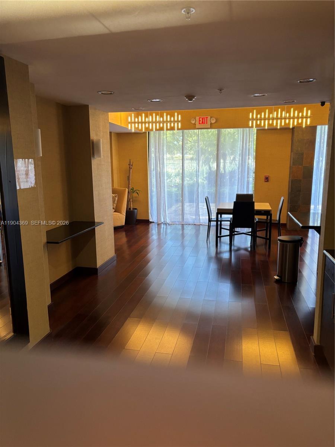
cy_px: 224
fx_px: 335
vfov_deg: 67.3
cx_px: 168
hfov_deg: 53.1
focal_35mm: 26
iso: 200
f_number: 1.6
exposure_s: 1/60
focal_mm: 5.96
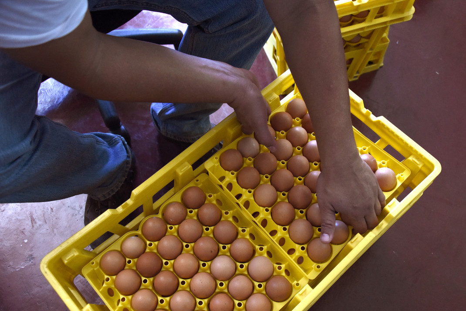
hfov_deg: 58.7
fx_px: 414
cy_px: 156
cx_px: 233
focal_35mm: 32
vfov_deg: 41.1
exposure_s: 1/125
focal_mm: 32
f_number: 4.5
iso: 3200
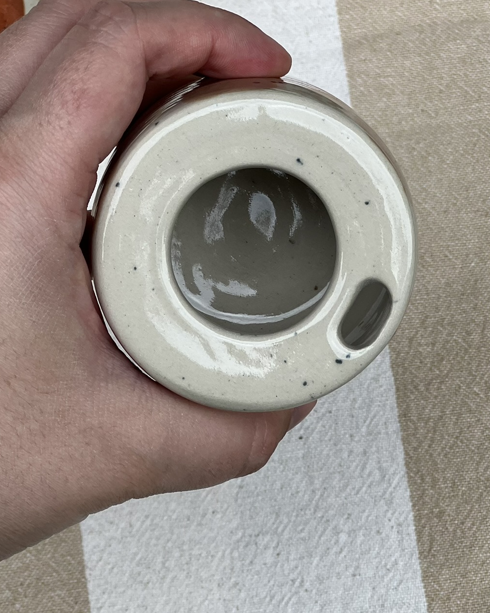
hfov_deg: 12.6
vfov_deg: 15.8
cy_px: 303
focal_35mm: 122
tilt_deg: -67.0
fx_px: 2212
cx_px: 224
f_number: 2.8
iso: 25
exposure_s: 1/121
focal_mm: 9
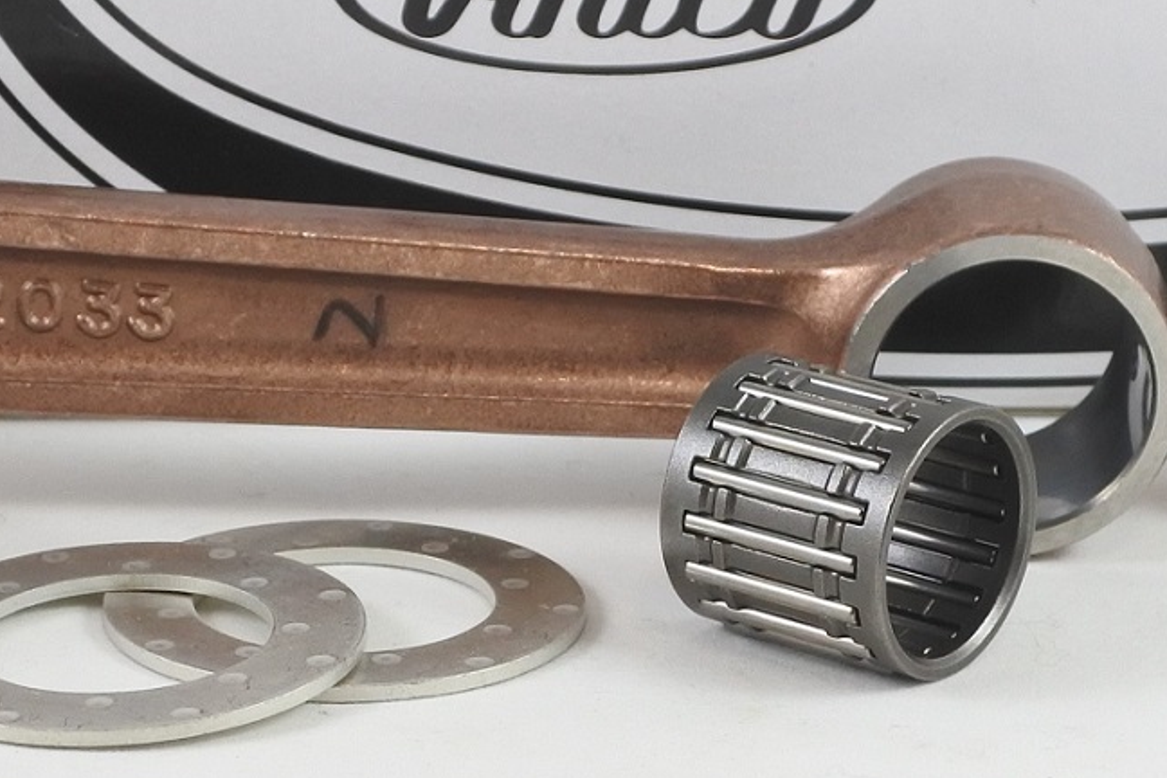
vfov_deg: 11.9
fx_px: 3728
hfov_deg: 17.8
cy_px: 306
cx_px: 470
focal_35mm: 115
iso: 450
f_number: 4.2
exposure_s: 1/125
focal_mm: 14.7
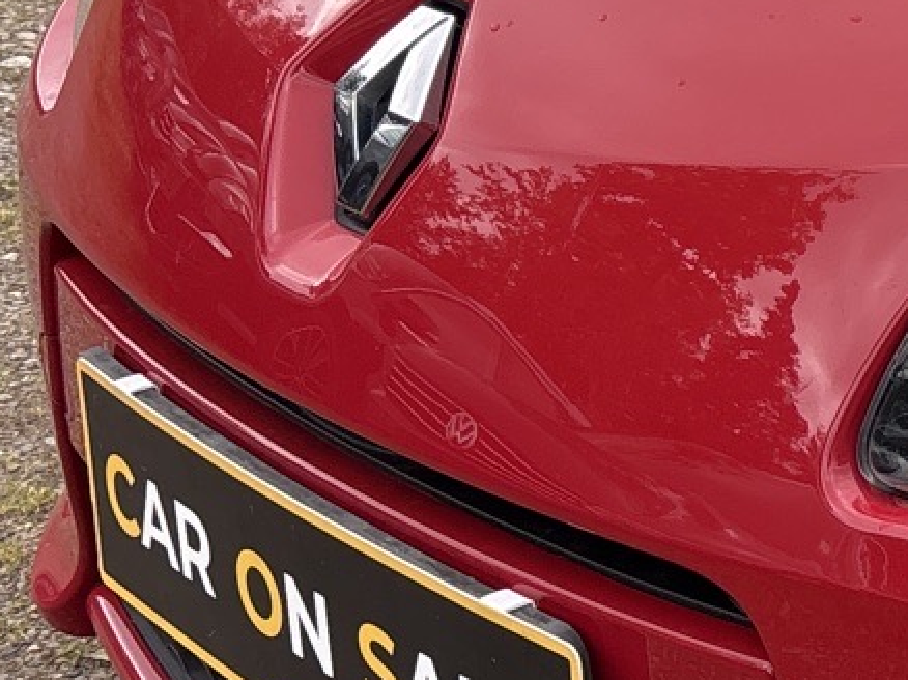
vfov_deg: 12.9
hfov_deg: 14.4
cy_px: 77
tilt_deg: -18.0
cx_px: 1799
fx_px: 2989
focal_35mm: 114
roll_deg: -1.1
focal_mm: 5.96
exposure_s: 1/736
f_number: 1.6
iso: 50
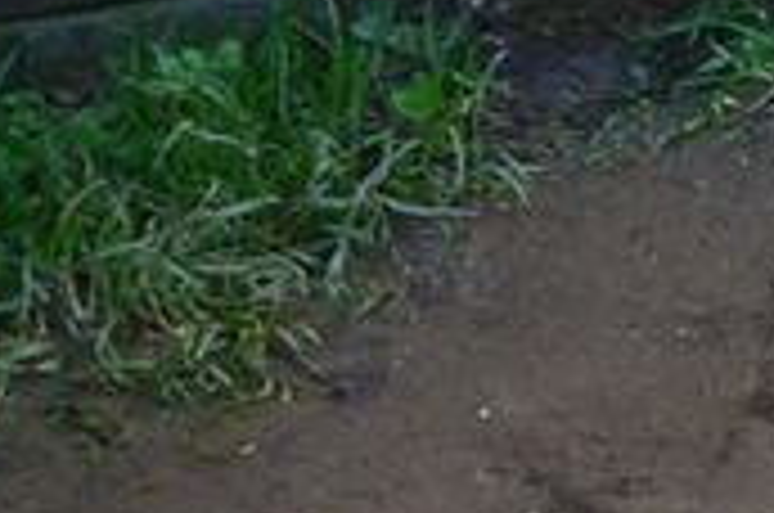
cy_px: -952
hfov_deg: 8.8
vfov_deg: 6.3
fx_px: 4312
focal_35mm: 201
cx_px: 2187
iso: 400
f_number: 8
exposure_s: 1/80
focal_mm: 23
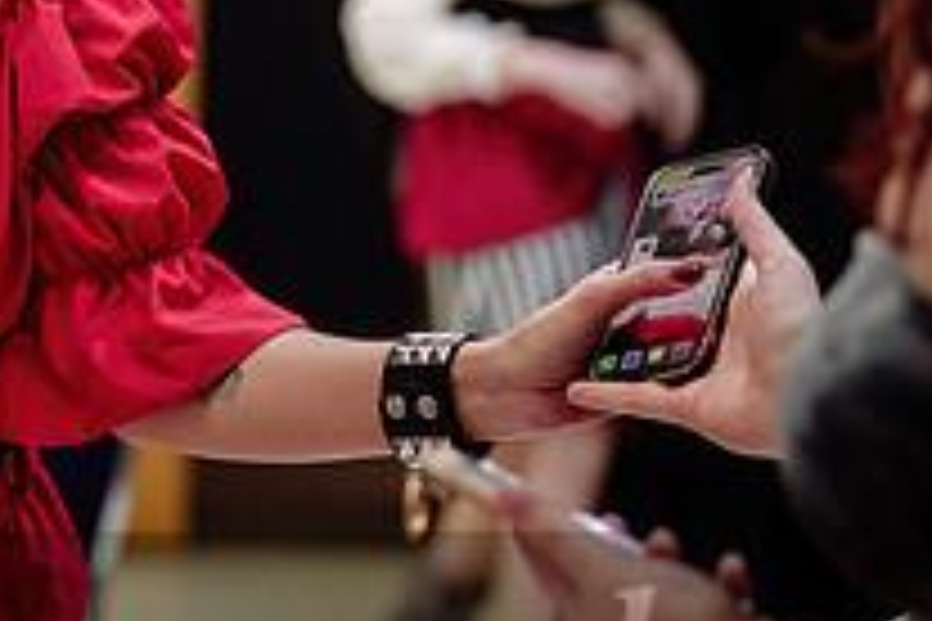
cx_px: -193
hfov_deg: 12.9
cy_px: -27
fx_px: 4012
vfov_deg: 8.8
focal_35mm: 155
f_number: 1.8
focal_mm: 50
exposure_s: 1/400
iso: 800
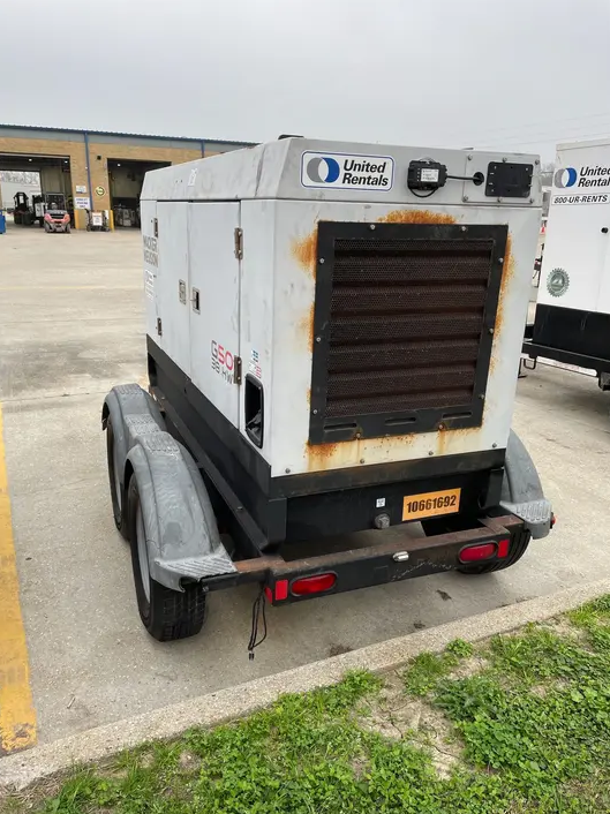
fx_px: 635
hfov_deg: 51.3
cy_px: 420
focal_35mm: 27
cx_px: 296
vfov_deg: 65.3
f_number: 1.6
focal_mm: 4.2
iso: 32
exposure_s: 1/361
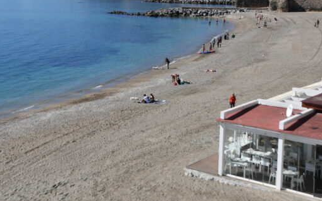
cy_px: 55
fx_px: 632
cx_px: 115
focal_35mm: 72
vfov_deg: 18.0
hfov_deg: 28.5
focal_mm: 32
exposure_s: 1/3200
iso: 400
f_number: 7.1
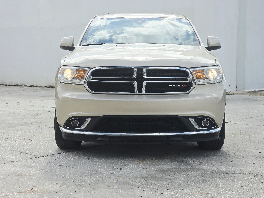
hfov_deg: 28.2
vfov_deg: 21.3
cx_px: 132
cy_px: 99
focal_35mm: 69
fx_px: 526
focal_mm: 7.9
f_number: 2.4
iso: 50
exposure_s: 1/2430
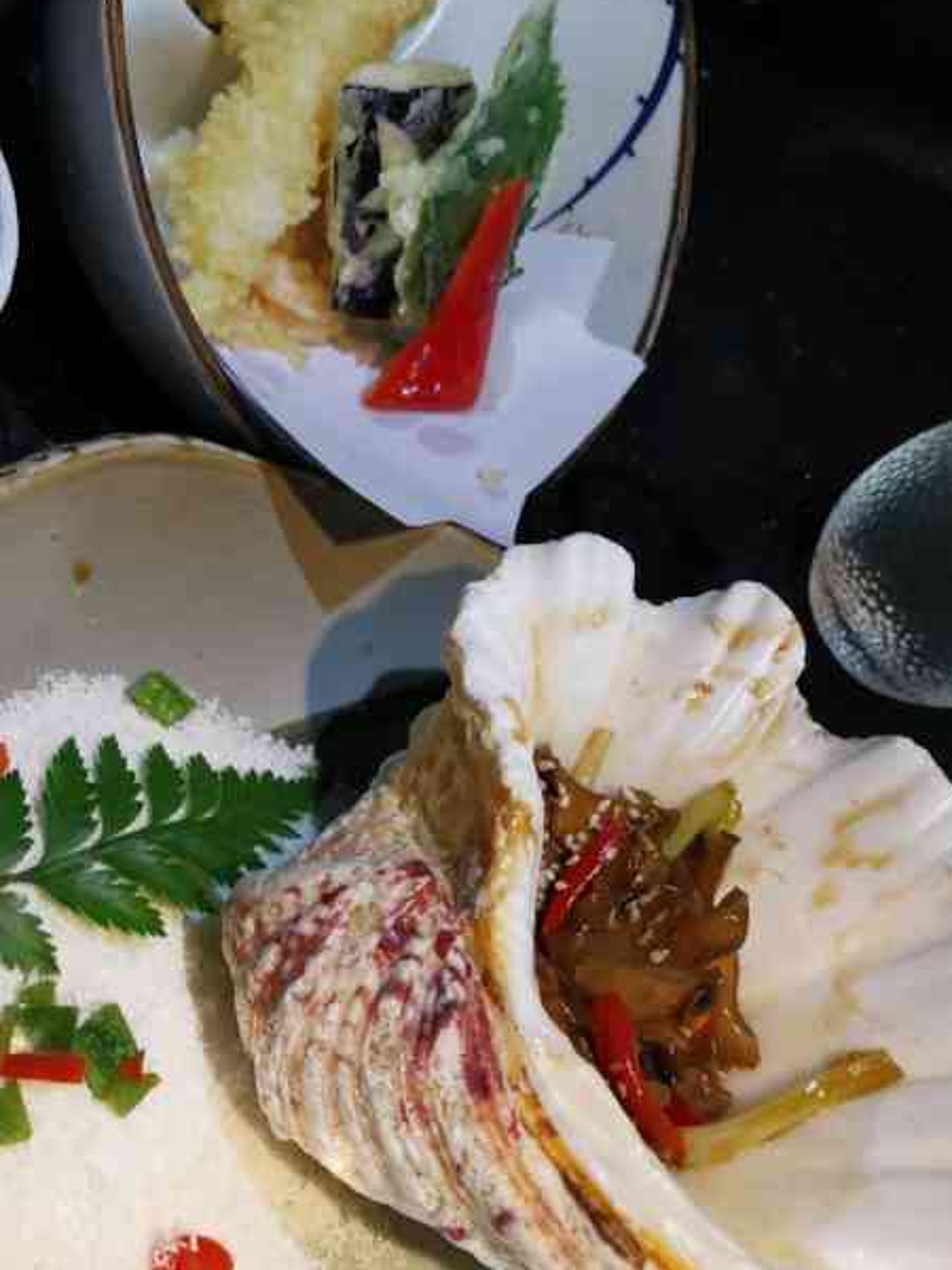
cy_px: 636
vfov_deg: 44.8
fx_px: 1540
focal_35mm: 42
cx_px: 368
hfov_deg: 34.2
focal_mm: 5.58
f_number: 1.8
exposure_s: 1/100
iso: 320
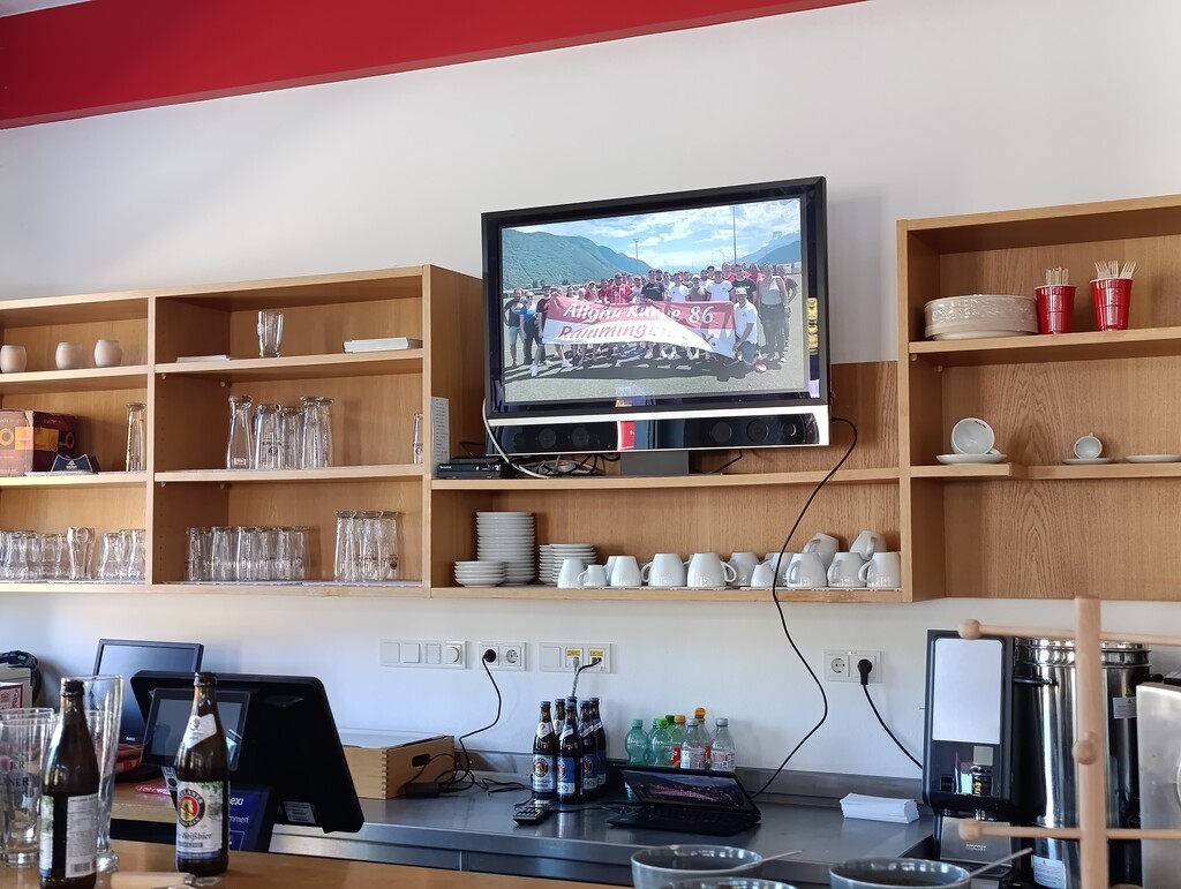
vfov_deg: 31.6
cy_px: 444
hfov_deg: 41.2
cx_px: 590
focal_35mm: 46
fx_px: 1572
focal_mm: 6.11
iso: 800
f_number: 1.7
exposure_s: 1/100
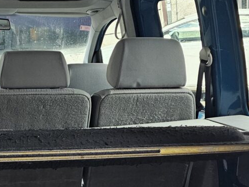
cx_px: 43
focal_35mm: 74
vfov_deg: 19.0
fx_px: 532
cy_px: 216
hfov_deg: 25.8
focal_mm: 6.3
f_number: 1.7
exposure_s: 1/180
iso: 125
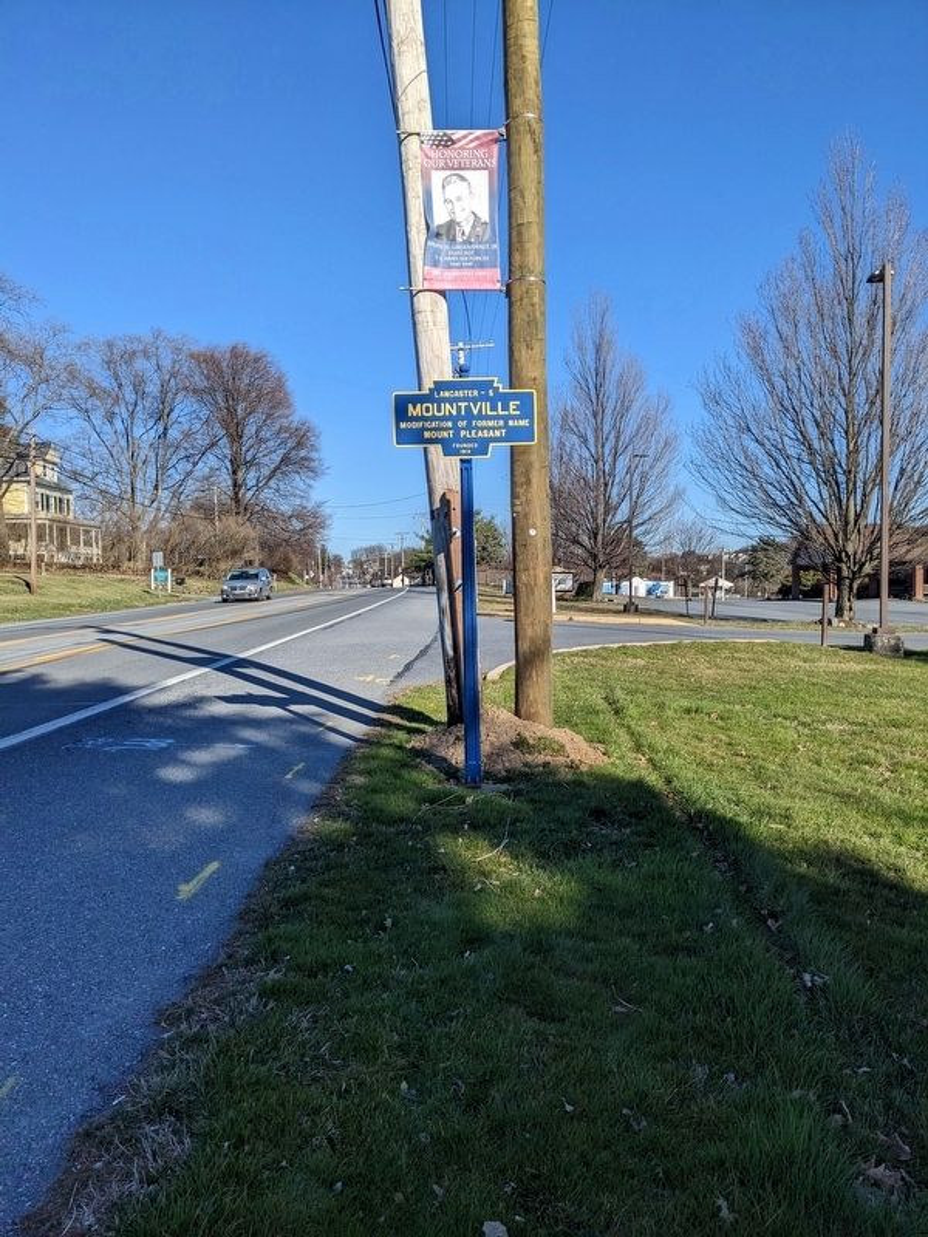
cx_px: 464
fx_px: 965
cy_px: 618
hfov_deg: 51.4
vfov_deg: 65.3
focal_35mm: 27
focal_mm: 4.38
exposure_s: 1/3906
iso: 58
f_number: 1.73
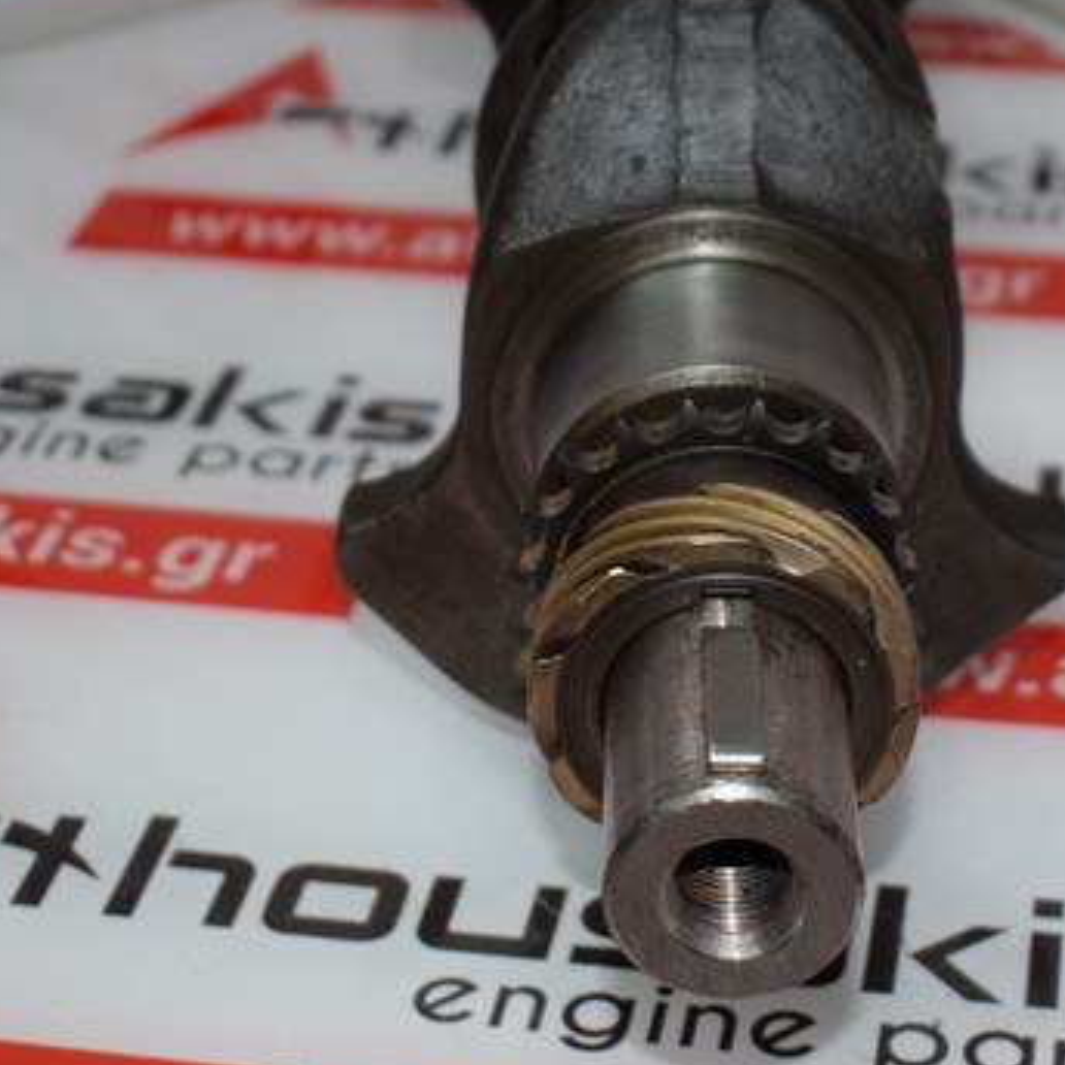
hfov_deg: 20.3
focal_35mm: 85
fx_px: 2967
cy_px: 299
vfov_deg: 20.2
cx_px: 731
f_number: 3.8
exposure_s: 1/200
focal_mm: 23
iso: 500
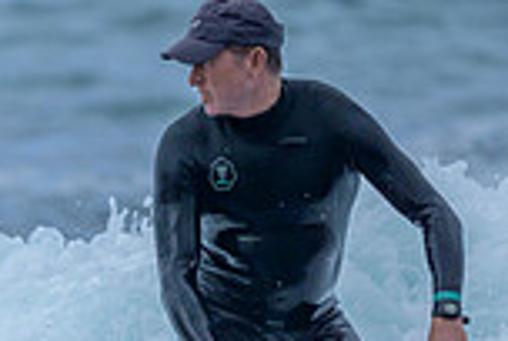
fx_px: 43109
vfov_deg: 0.5
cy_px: 436
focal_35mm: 3049
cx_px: -50
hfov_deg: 0.7
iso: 280
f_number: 6.3
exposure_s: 1/2000
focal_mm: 800
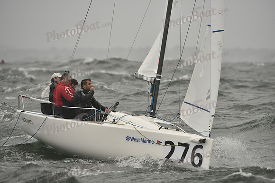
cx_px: 138
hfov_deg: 5.2
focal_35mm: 400
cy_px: 92
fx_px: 3056
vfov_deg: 3.4
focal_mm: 400
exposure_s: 1/1000
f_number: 5.6
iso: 400
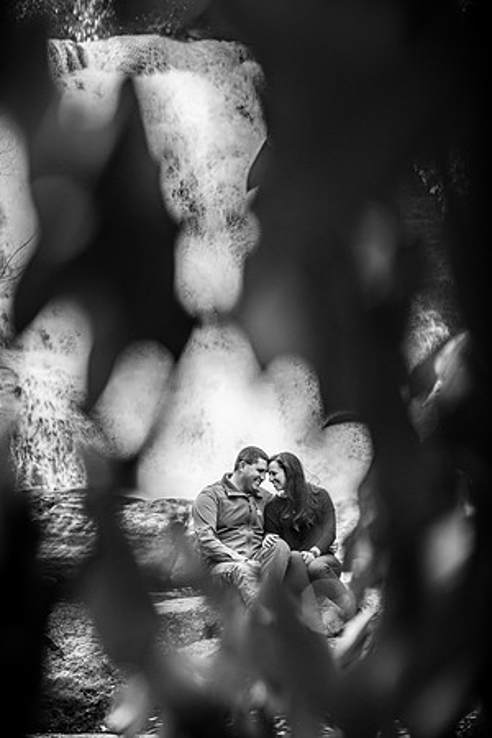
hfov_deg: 16.1
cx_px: 246
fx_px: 1742
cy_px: 369
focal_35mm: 85
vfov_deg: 23.9
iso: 800
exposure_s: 1/320
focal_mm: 85
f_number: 2.8
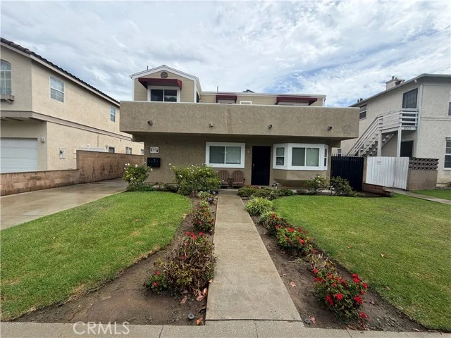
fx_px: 182
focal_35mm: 14
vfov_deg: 85.7
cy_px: 169
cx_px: 226
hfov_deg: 102.1
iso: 20
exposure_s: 1/914
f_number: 2.2
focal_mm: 2.22
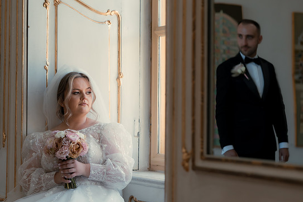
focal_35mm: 97
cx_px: 153
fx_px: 816
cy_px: 99
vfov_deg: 14.1
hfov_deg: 21.0
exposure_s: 1/250
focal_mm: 85
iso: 500
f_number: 3.2
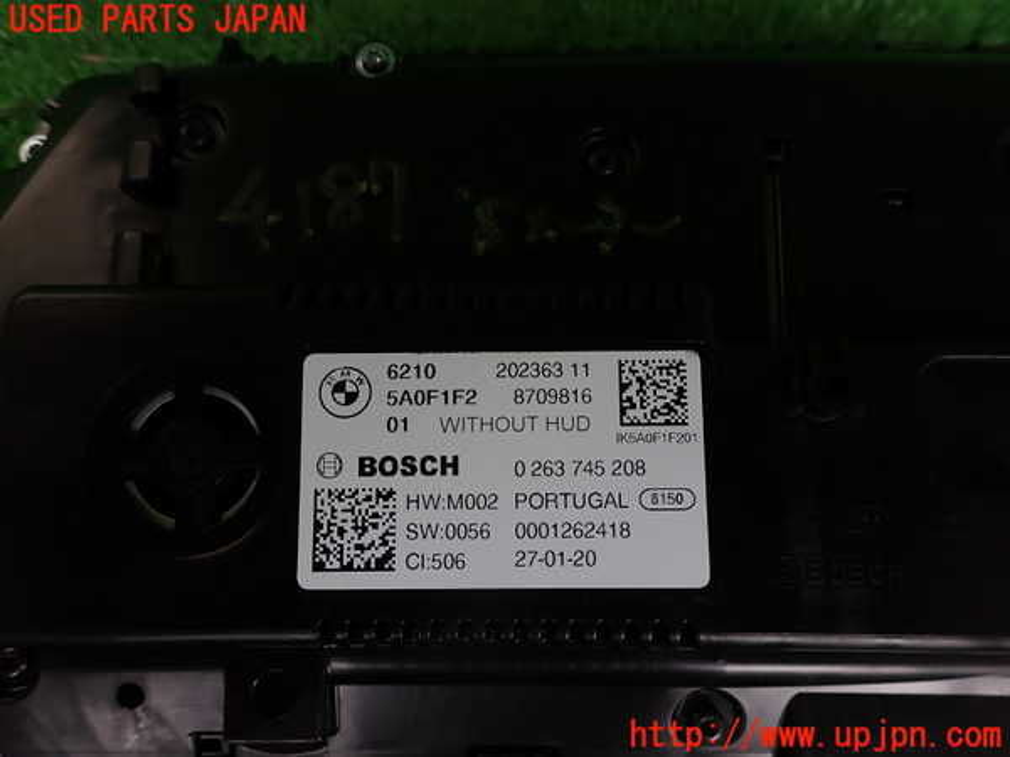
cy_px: 378
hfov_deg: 69.4
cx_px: 505
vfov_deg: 54.9
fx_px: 729
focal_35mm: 25
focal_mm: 4.5
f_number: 2.8
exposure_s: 1/60
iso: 100
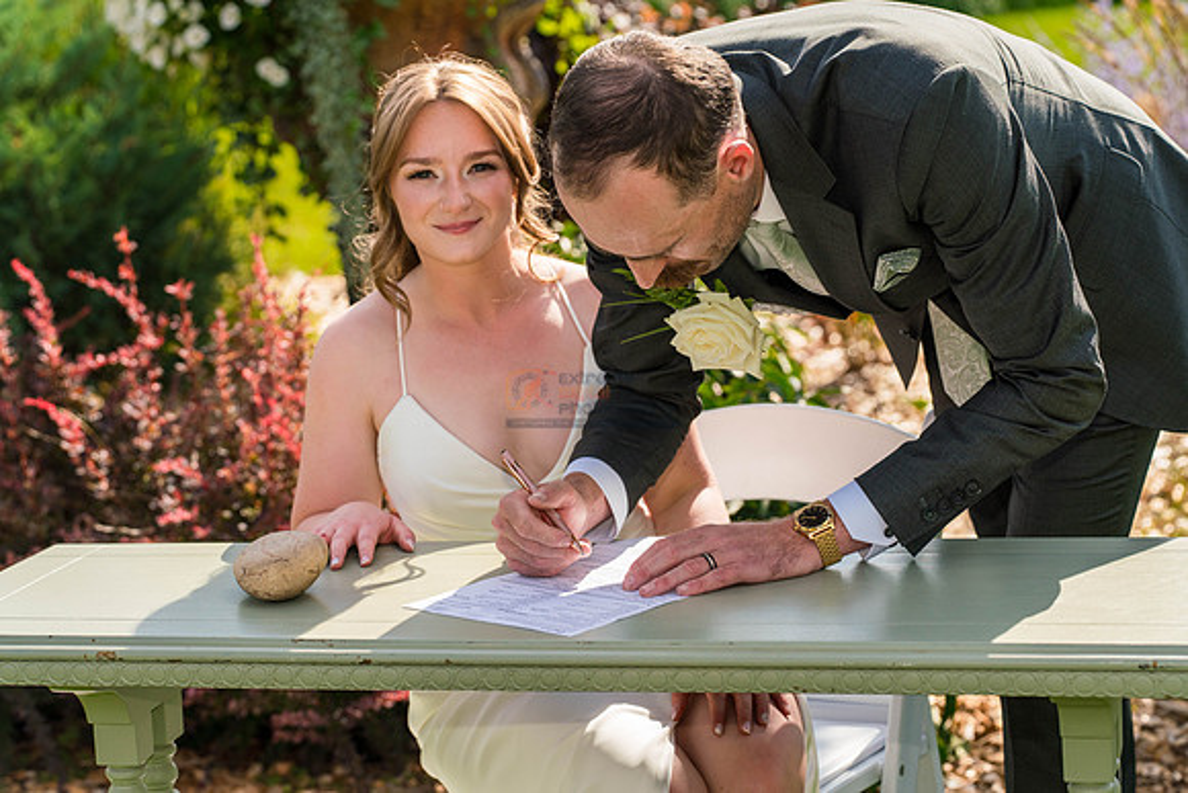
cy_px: 396
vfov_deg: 16.1
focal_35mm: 85
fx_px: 2806
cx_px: 594
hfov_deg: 23.9
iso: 400
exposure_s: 1/1600
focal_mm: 85
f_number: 4.5
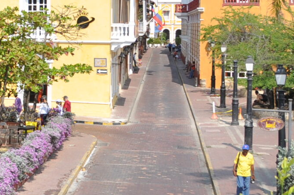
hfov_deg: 16.8
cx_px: -226
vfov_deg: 13.3
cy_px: 32
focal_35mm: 102
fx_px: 832
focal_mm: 18
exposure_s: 1/800
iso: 200
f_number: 5.6
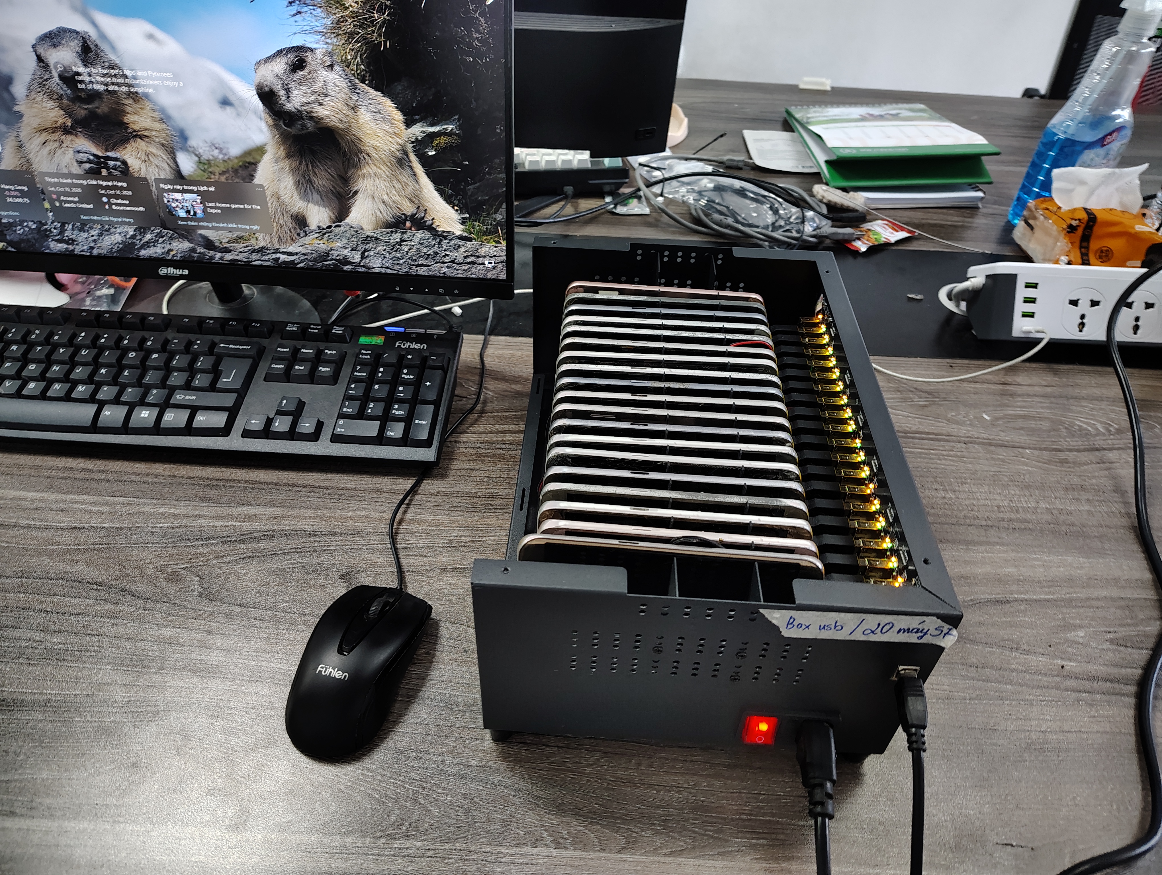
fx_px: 807
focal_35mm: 24
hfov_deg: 71.5
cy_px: 438
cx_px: 581
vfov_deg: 56.9
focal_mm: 5.56
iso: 856
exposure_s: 1/50
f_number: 1.8
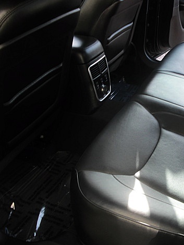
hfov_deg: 29.2
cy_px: 122
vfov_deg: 38.9
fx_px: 347
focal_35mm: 49
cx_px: 142
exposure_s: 1/80
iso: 50
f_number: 2.8
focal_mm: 6.3
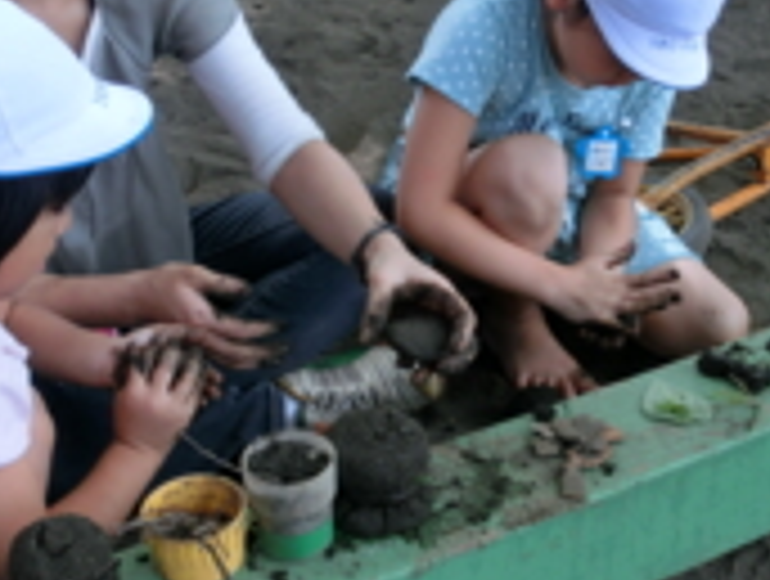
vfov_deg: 26.1
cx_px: 459
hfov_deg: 34.2
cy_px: 220
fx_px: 1248
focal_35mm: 56
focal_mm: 4.24
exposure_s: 1/125
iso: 80
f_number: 3
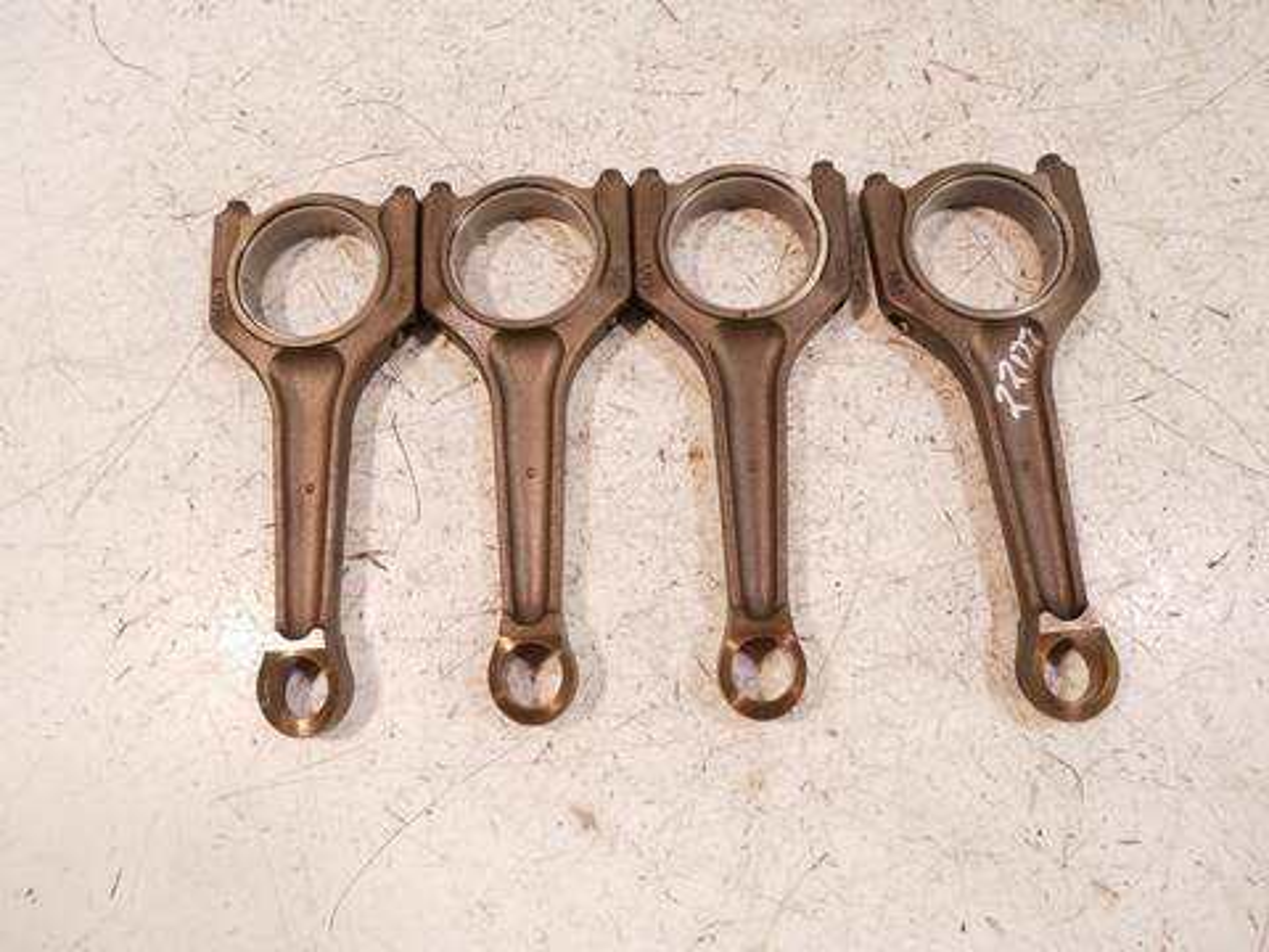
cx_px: 634
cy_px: 476
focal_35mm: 26
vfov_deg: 53.1
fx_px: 953
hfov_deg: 67.3
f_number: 3.5
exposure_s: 1/60
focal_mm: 13
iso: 640
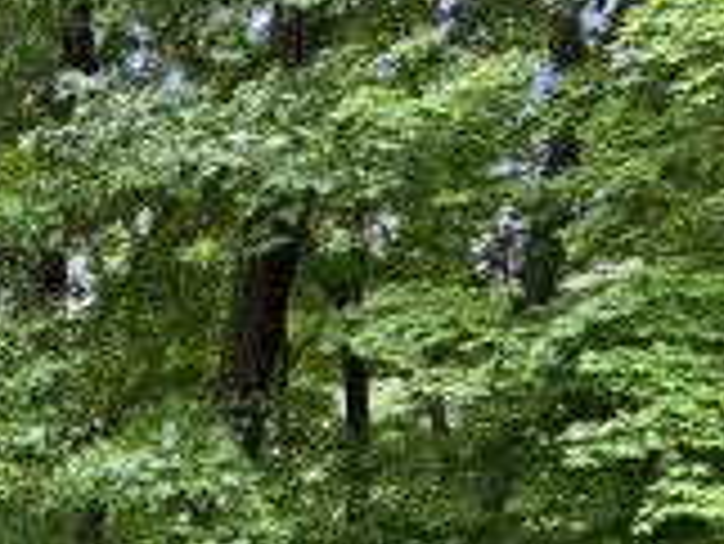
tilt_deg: -17.8
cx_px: -425
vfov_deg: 21.4
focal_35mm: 58
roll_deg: +0.8
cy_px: 809
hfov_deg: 24.1
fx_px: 1214
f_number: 2.2
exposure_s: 1/121
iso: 80
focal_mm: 2.2
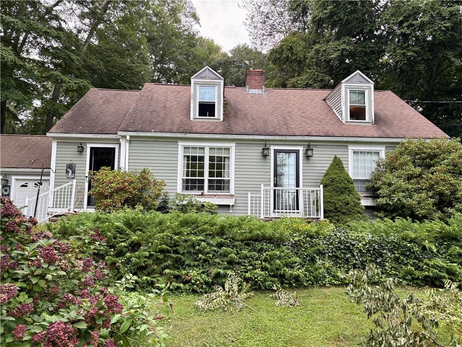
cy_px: 174
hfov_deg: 67.3
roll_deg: -0.3
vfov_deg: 53.1
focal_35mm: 26
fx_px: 347
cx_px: 231
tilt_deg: +5.6
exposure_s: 1/235
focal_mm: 5.96
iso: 80
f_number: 1.6
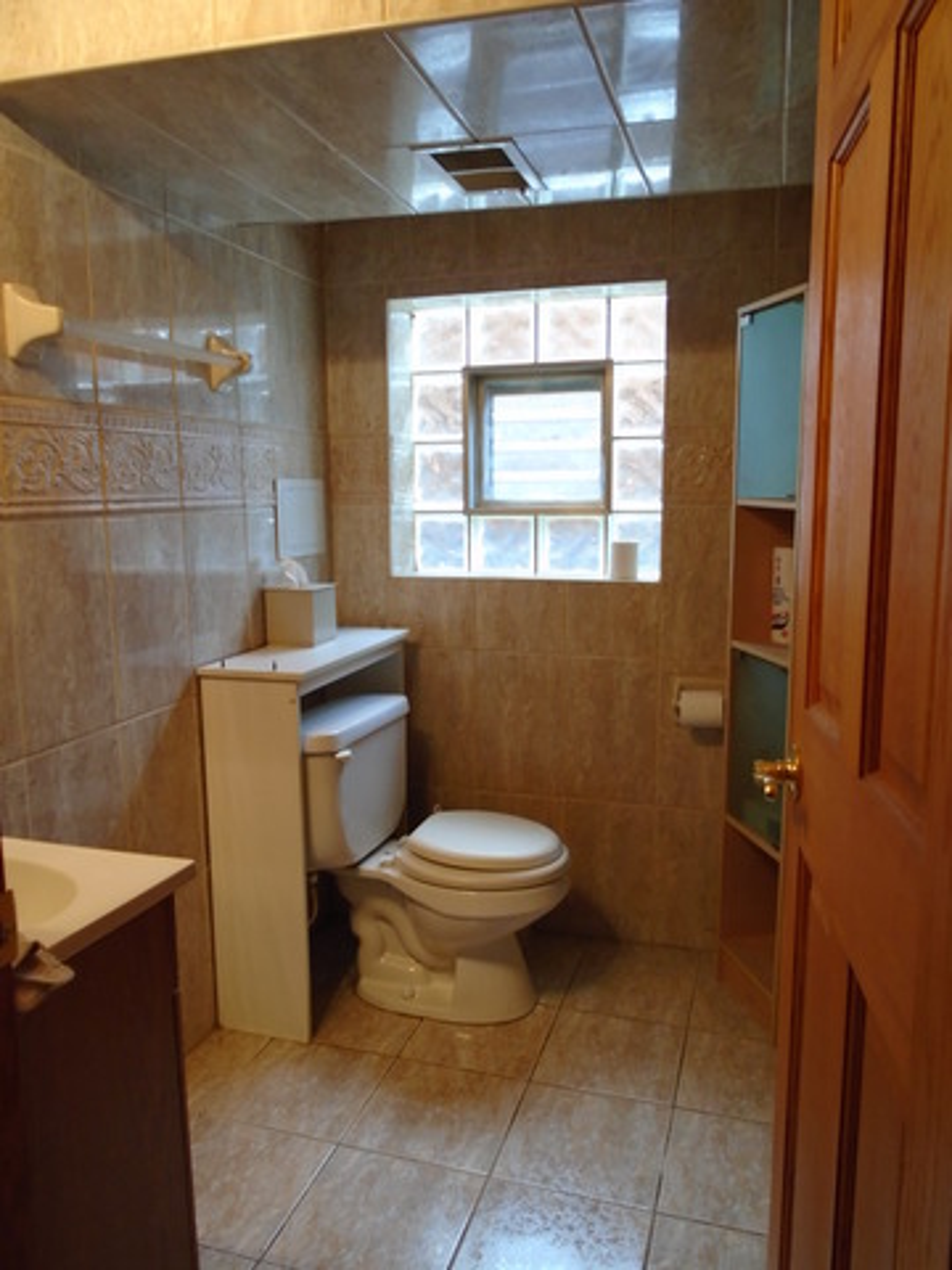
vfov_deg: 67.3
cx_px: 476
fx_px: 953
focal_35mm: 26
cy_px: 635
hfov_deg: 53.1
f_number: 3.2
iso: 200
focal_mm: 4.6
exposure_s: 1/30
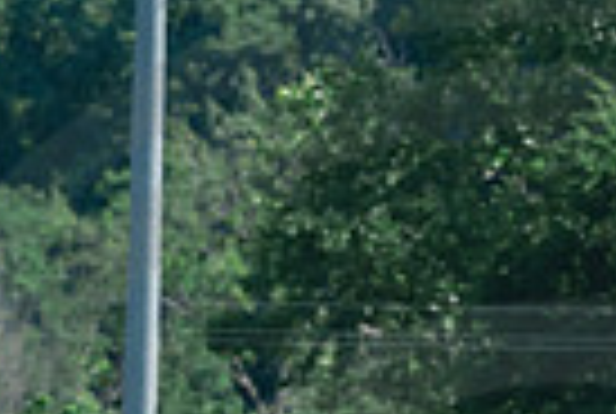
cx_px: 912
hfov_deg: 1.9
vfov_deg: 1.3
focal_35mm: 1078
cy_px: 998
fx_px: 18486
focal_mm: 200
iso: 400
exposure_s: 1/1600
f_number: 5
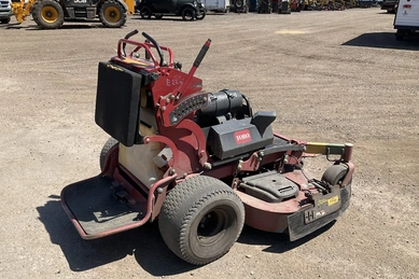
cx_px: 208
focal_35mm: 31
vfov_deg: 42.3
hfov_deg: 60.3
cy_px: 148
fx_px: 361
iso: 25
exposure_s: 1/1377
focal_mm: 3
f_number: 1.8
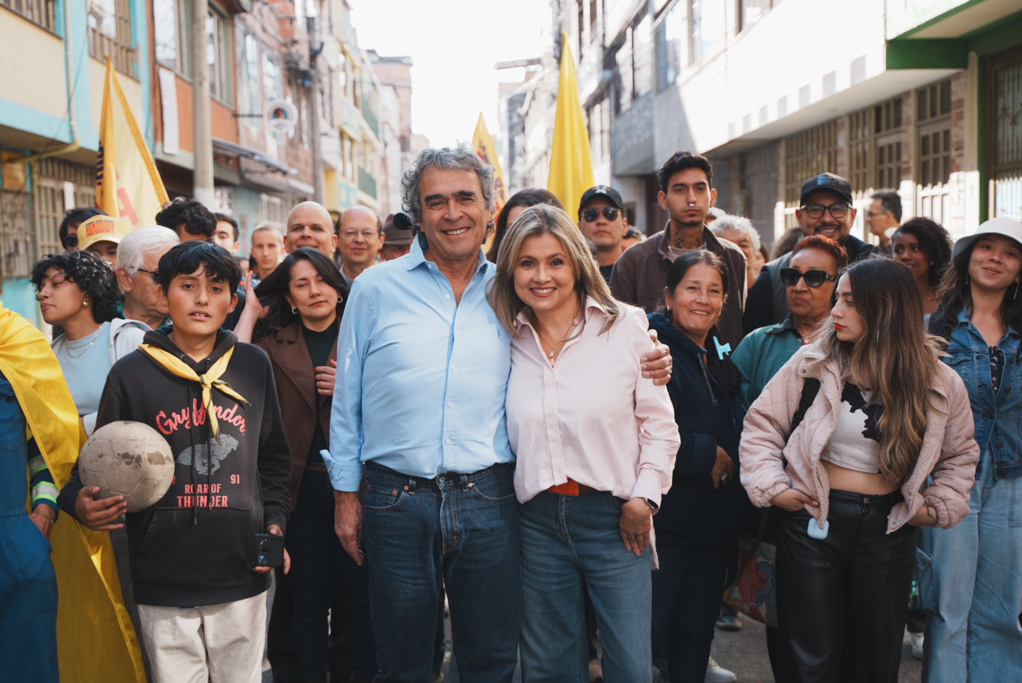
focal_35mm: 47
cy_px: 342
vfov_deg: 28.7
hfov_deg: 41.9
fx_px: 1335
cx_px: 511
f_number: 3.2
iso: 250
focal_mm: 47
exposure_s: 1/500
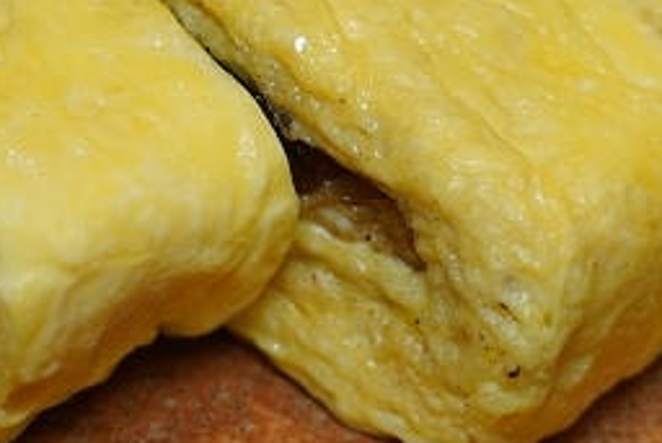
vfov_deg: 6.1
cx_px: -160
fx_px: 4140
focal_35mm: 225
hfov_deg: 9.0
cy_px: 158
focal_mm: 48
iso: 125
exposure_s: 1/60
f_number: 4
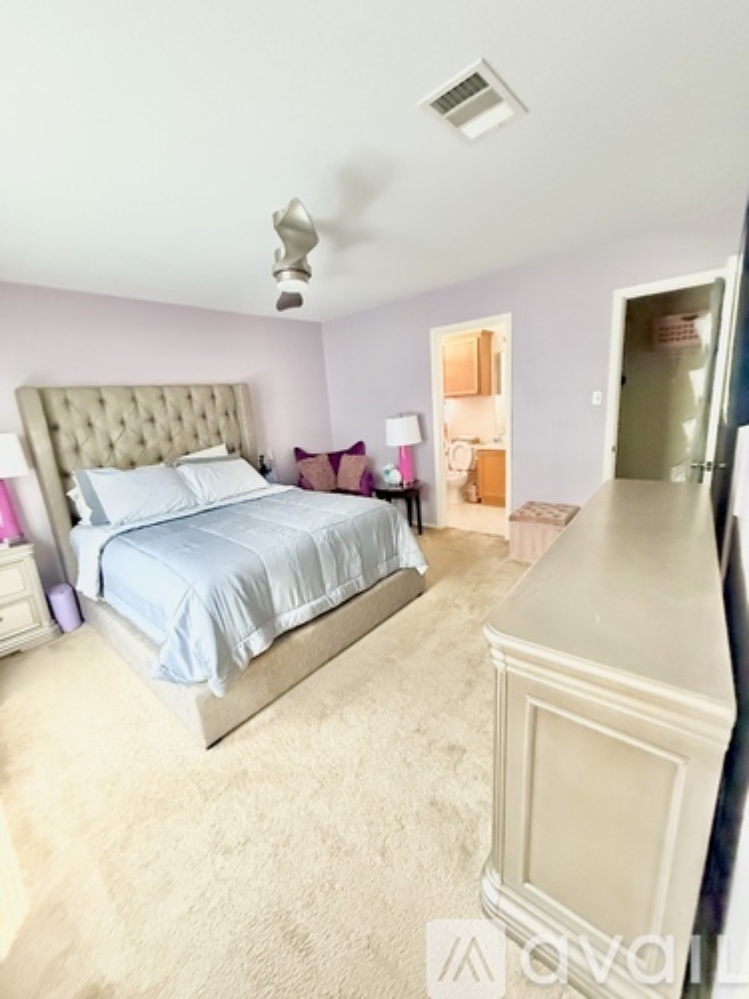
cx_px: 374
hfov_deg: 85.7
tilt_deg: -12.7
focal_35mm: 14
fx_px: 404
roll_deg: +3.7
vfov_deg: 102.1
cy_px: 500
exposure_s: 1/60
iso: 1250
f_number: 2.2
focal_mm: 2.22
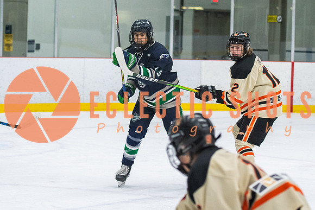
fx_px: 1342
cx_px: 142
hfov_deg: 13.4
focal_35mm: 153
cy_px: 81
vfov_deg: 9.0
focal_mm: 75
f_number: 2.8
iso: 1600
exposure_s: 1/640
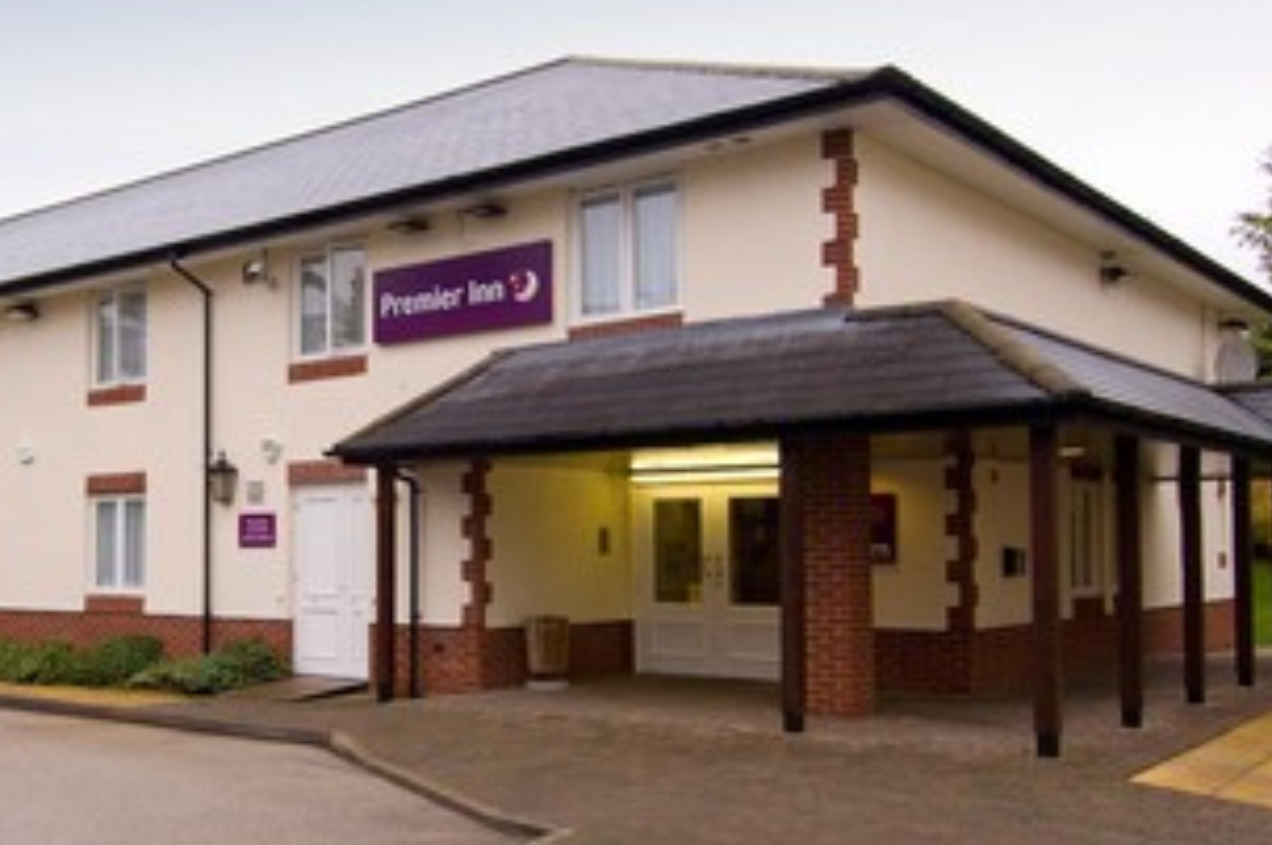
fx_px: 1336
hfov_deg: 48.7
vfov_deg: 35.1
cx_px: 301
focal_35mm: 38
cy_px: 452
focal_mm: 15
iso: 400
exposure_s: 1/80
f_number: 6.3
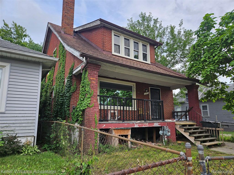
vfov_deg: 58.9
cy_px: 88
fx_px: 155
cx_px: 117
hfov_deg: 73.9
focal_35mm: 23
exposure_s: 1/263
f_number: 1.8
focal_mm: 5.4
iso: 25
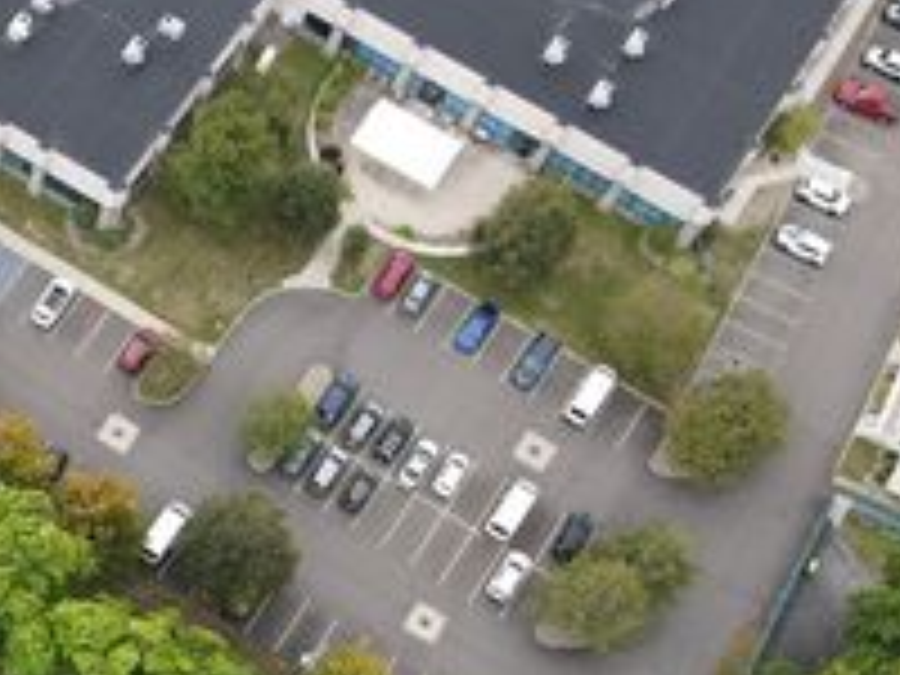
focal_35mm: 60
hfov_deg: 28.2
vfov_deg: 22.7
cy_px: 781
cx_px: -176
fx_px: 1560
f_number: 2.8
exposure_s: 1/120
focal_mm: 4.5
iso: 100
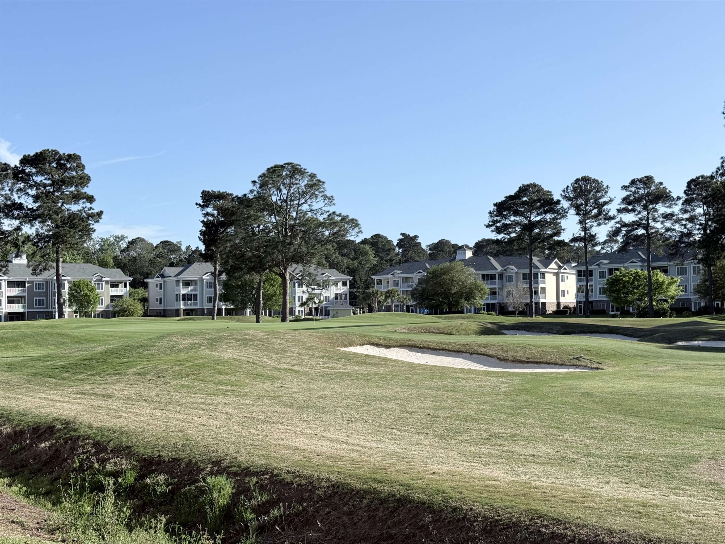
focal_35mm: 48
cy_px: 272
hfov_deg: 39.7
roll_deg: +1.0
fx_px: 1005
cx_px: 362
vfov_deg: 30.3
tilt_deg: +2.1
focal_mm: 6.76
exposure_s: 1/4329
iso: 64
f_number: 1.78
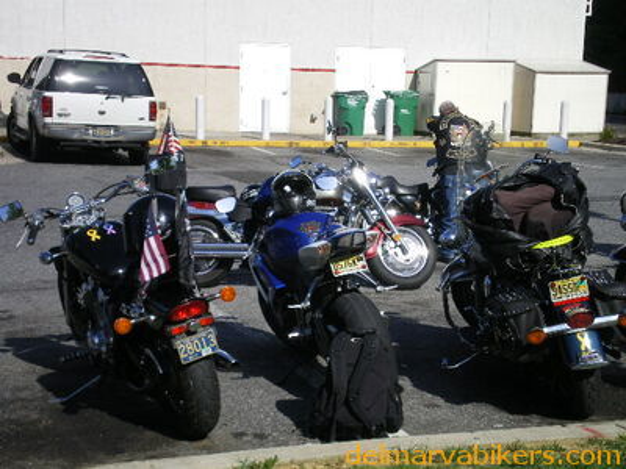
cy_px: 234
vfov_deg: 21.6
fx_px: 1230
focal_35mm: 68
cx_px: 313
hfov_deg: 28.6
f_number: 6.2
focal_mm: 11.3
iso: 64
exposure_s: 1/250
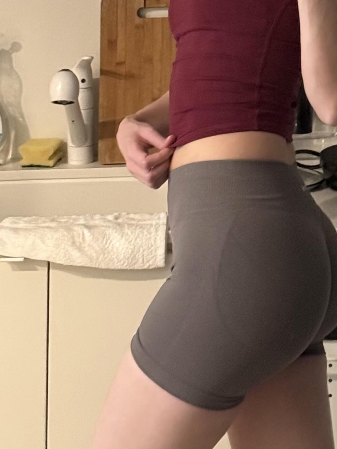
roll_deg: -0.7
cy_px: 54
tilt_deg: -2.1
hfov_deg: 14.8
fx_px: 1298
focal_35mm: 100
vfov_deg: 19.3
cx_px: 233
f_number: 1.78
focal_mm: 6.76
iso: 640
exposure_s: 1/30
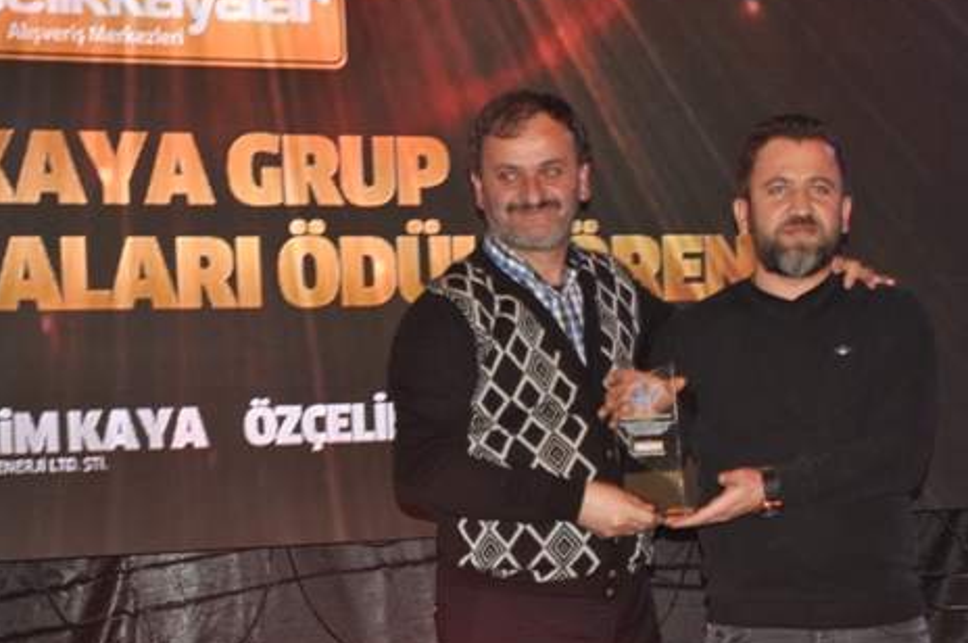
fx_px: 3053
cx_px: 584
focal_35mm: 114
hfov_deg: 18.0
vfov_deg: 12.0
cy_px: 412
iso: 800
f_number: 4.5
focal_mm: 55
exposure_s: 1/60
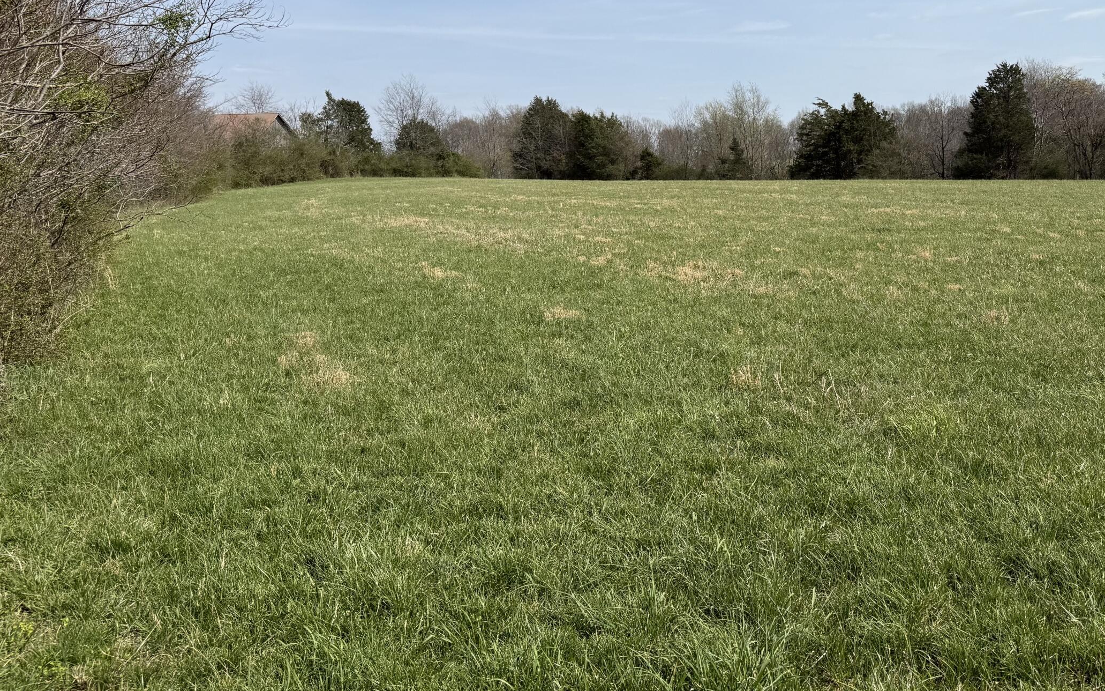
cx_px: 734
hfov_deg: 51.8
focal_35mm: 37
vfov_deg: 34.1
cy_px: 232
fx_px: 1114
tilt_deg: -1.2
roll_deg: +1.1
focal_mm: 6.76
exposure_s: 1/5714
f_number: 1.78
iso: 80
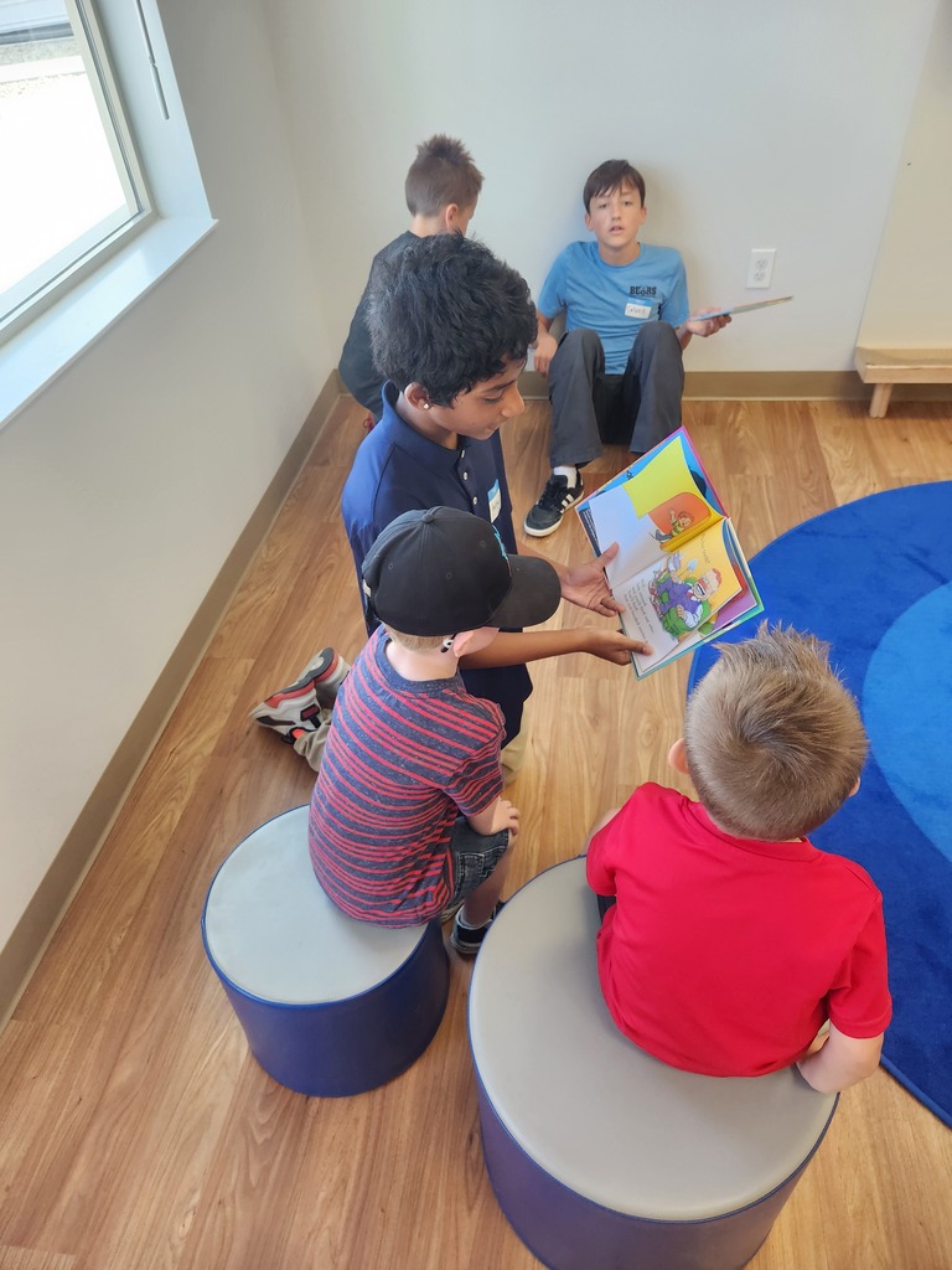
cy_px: 635
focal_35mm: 23
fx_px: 843
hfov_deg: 58.9
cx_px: 476
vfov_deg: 73.9
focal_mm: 5.4
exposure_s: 1/180
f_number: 1.8
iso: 200
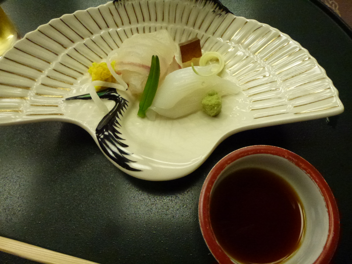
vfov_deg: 56.8
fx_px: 244
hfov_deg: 71.6
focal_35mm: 24
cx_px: 176
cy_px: 132
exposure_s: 1/80
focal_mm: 4.3
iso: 800
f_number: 3.3
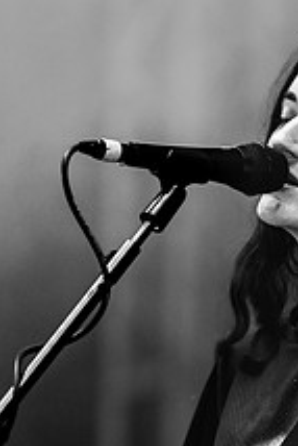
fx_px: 5219
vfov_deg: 4.9
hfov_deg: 3.3
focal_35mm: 421
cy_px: 415
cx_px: 306
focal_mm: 200
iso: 2500
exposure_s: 1/500
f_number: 2.8
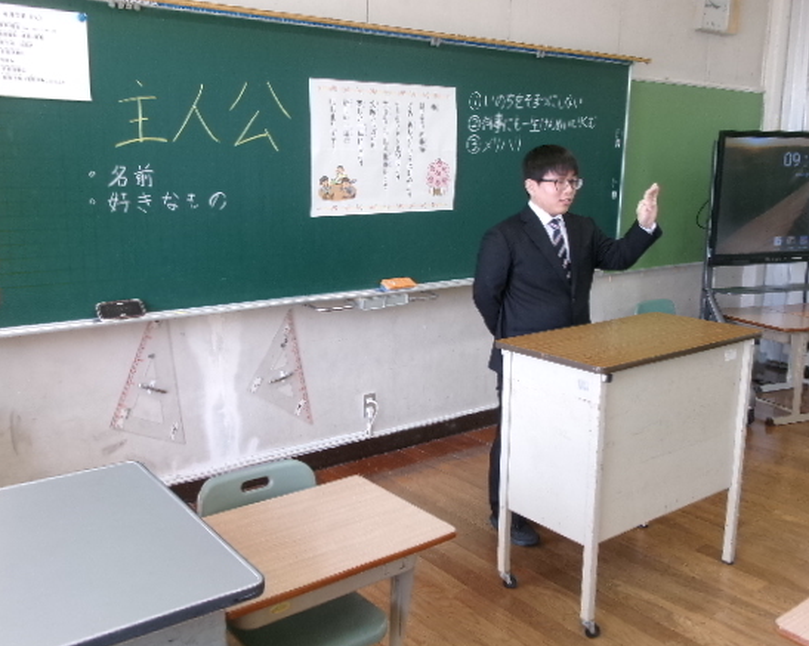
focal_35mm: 32
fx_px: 766
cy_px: 309
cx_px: 364
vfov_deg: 45.7
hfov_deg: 55.6
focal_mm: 5.1
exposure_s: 1/34
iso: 169
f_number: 3.9
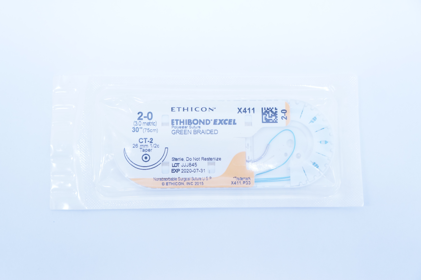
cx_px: 210
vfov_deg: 31.8
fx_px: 491
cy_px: 140
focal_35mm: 42
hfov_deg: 46.4
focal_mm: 28
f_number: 4.5
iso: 800
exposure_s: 1/160
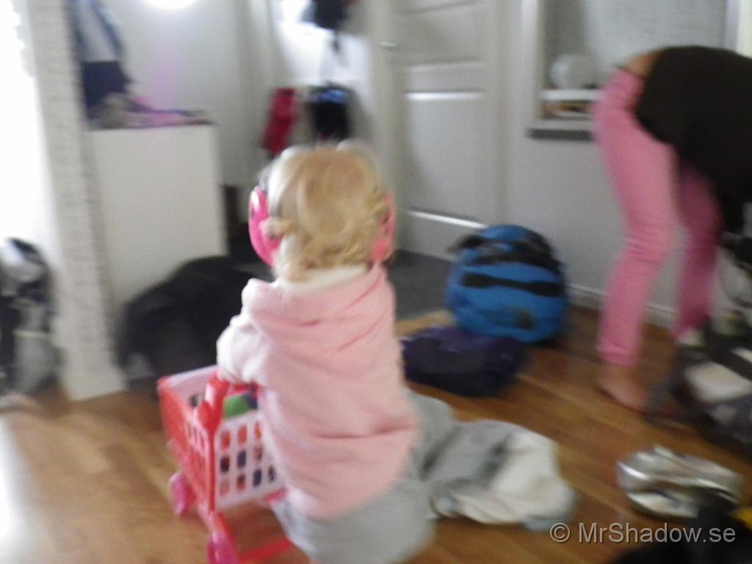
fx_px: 739
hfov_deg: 54.0
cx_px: 376
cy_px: 282
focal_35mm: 34
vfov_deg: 41.8
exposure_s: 1/15
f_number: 3.8
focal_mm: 6.1
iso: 800
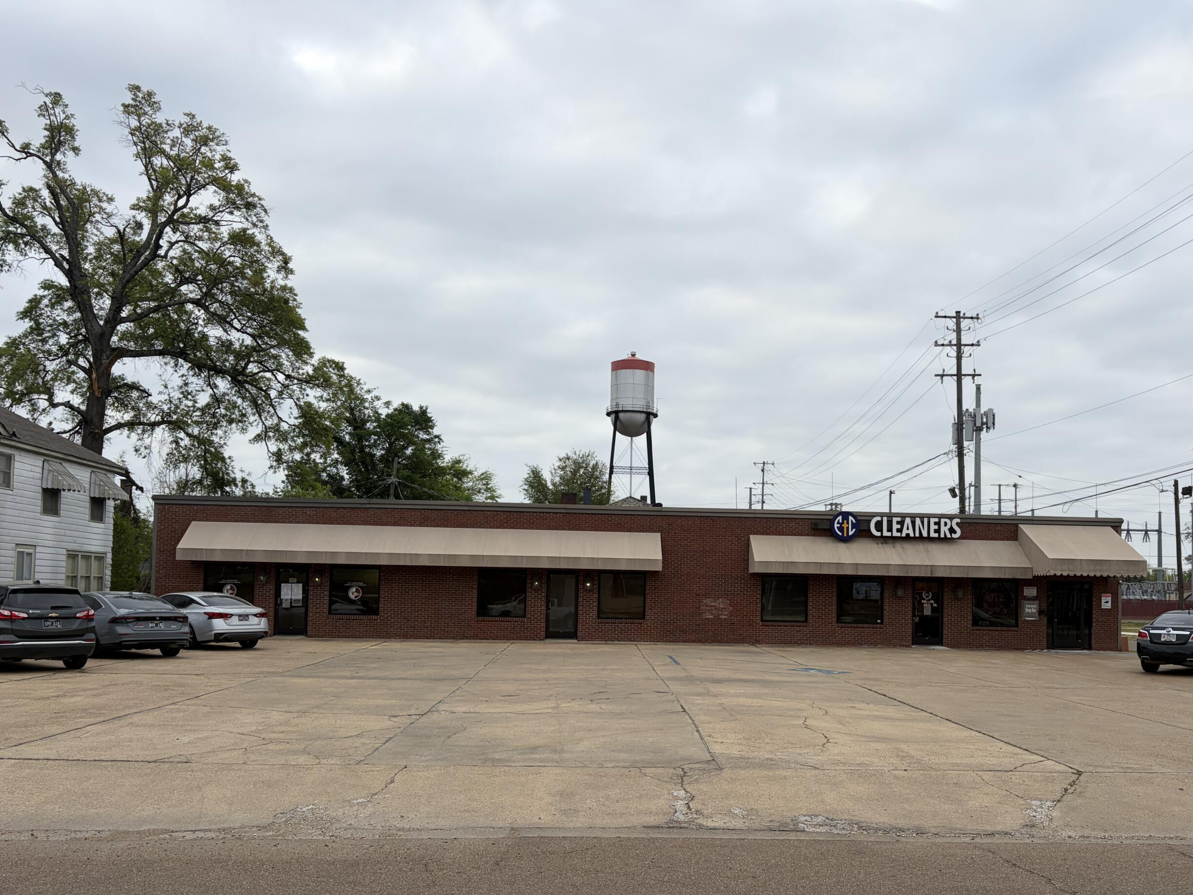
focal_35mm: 32
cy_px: 549
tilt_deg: +2.9
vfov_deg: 43.9
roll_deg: -1.2
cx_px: 674
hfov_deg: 56.6
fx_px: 1103
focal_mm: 5.96
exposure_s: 1/1451
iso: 50
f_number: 1.6
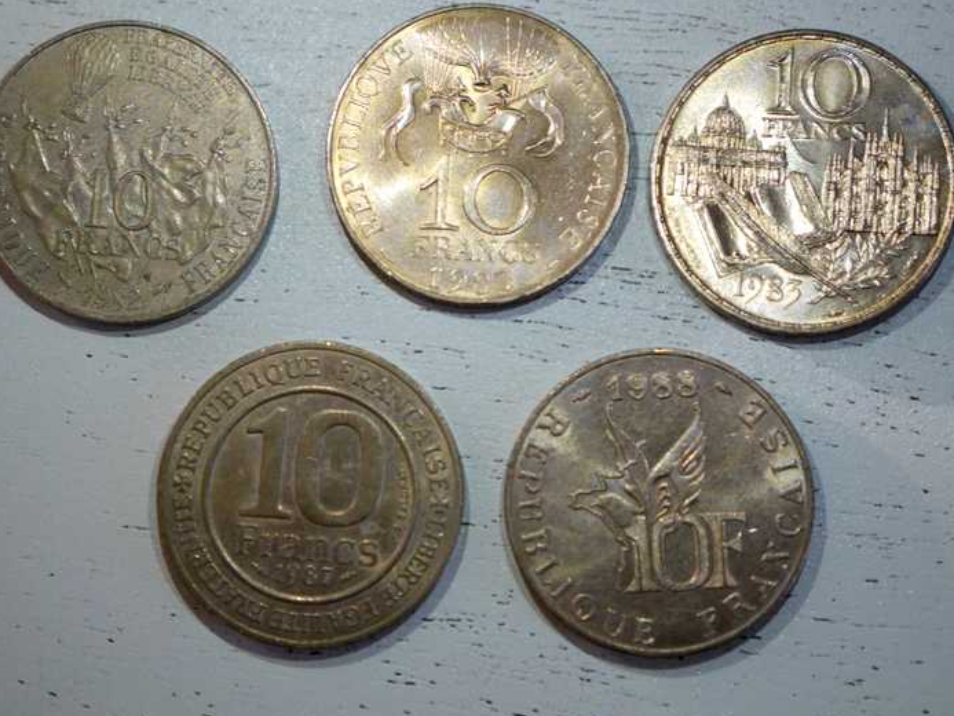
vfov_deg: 15.2
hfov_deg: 20.2
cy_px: 366
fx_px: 2674
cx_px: 436
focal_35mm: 97
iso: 640
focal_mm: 42
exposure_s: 1/80
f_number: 5.6
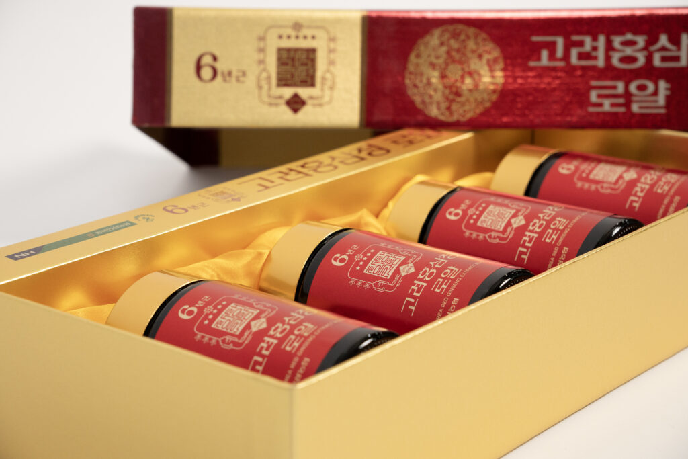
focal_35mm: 75
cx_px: 344
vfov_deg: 18.2
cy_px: 230
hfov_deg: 27.0
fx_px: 1433
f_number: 6.3
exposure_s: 1/100
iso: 800
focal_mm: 50
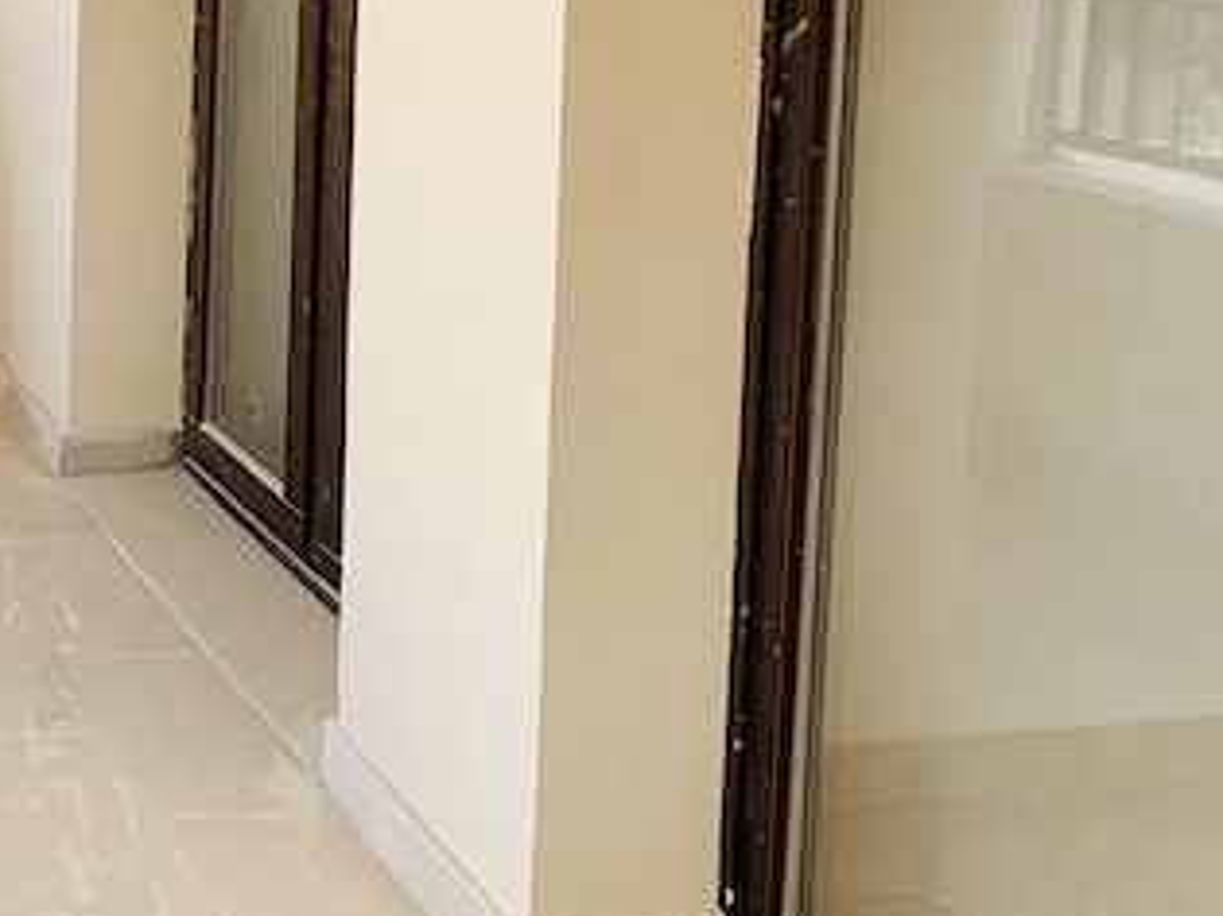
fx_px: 2331
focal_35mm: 66
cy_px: -35
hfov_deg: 27.9
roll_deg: -2.3
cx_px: 50
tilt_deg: -4.1
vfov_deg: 21.3
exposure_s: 1/121
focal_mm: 4.25
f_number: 1.8
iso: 80
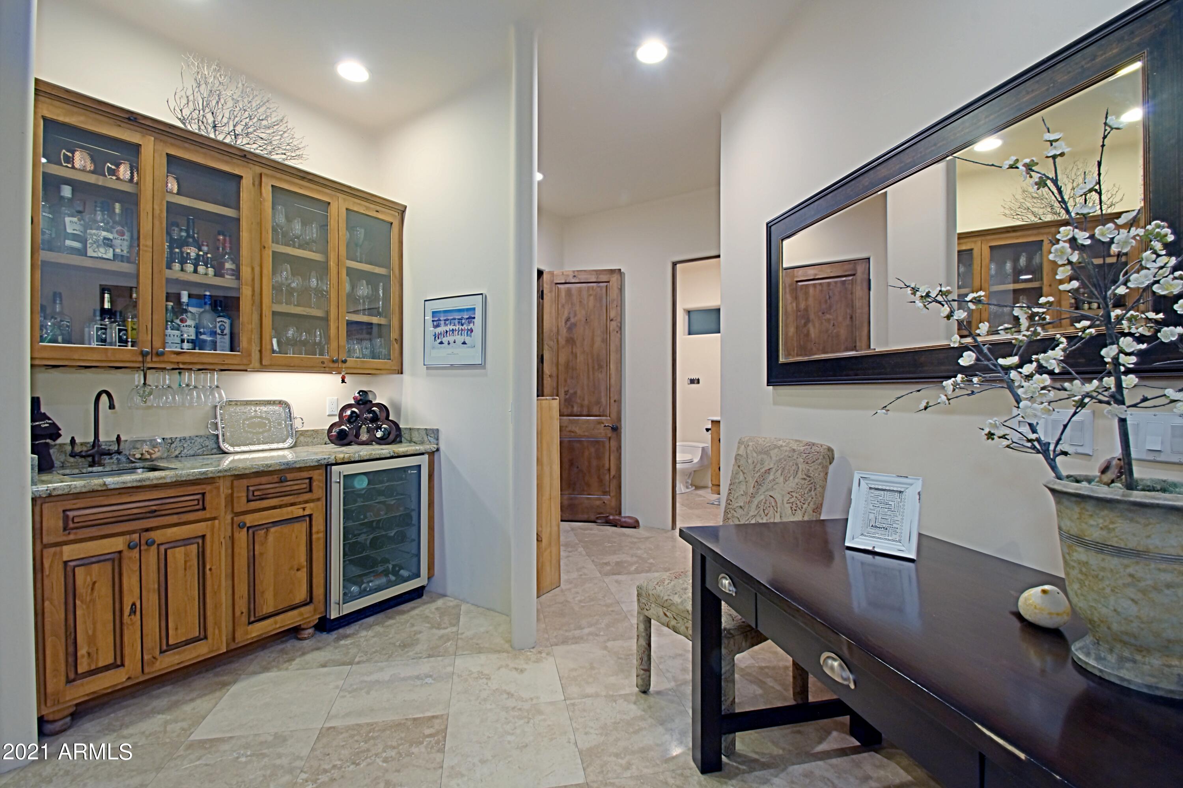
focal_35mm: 15
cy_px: 394
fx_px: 493
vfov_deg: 77.3
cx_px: 592
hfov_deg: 100.4
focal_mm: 10
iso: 1600
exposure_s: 1/4
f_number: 13
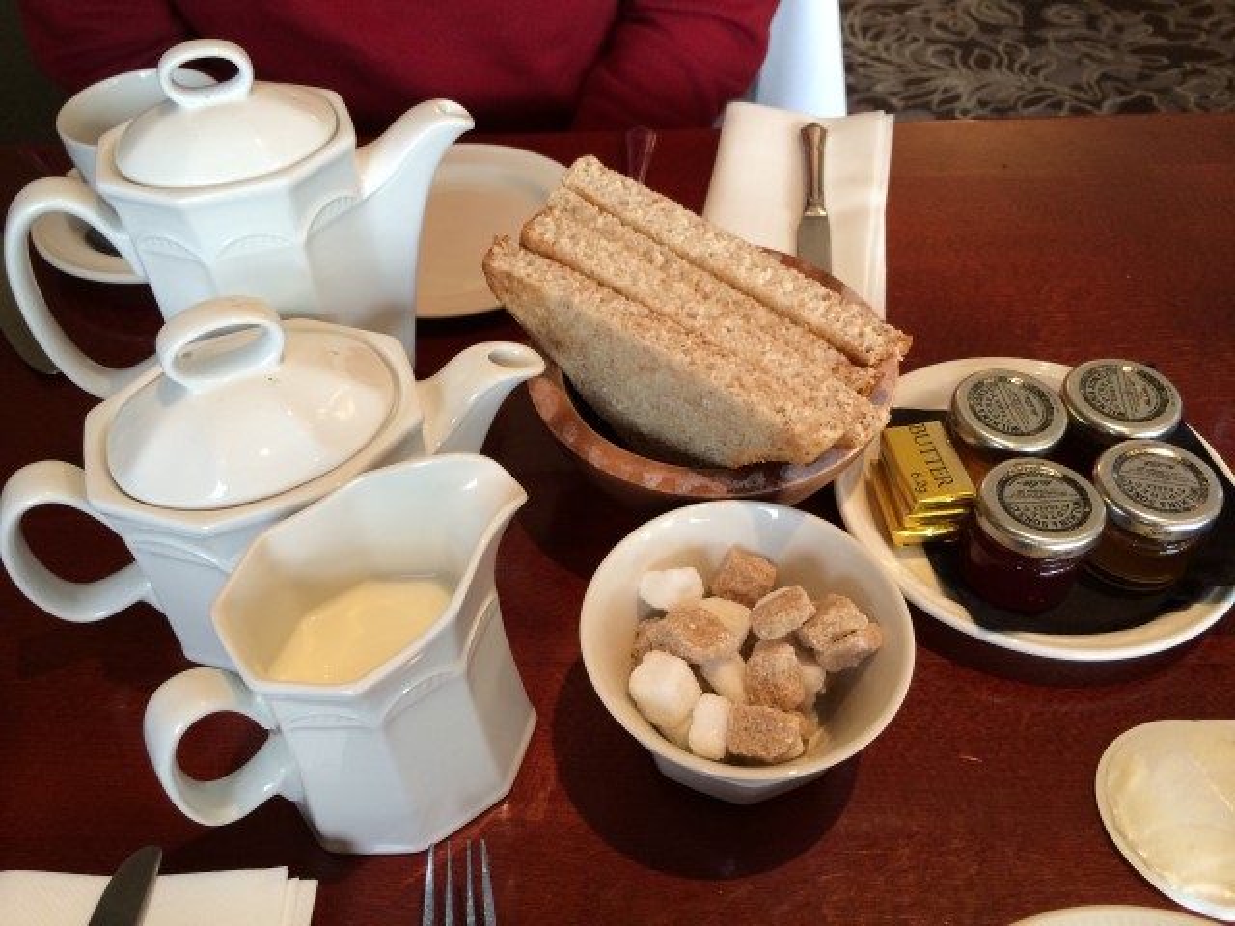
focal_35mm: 30
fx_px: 1070
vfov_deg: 46.8
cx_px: 618
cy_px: 463
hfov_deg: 60.0
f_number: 2.2
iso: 100
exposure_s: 1/33
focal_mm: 4.12
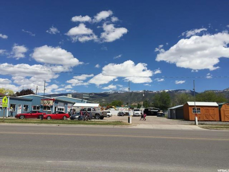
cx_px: 114
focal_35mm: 29
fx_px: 192
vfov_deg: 48.2
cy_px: 86
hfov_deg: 61.7
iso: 32
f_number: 2.2
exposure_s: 1/4405
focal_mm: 4.15
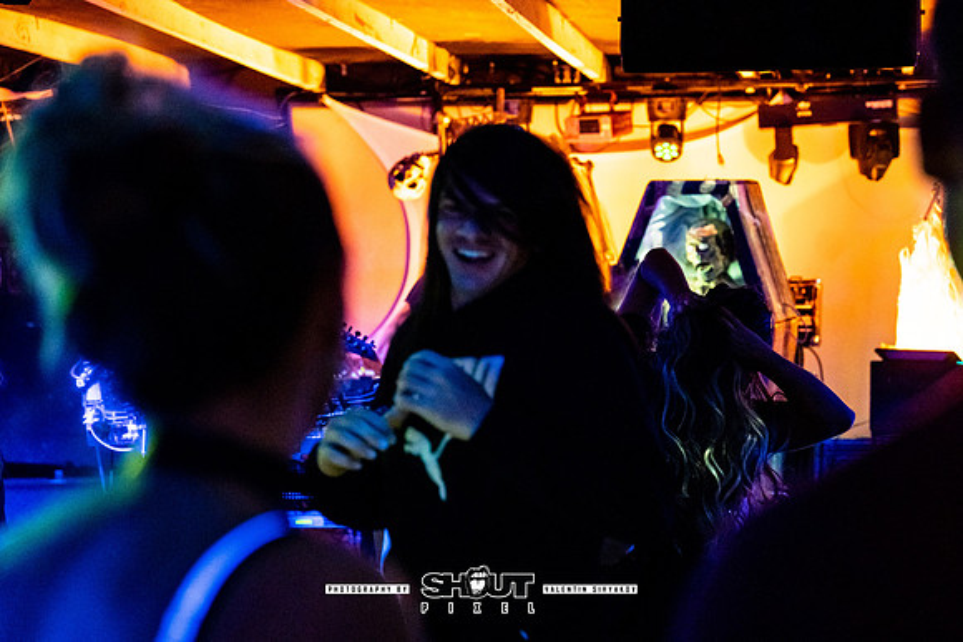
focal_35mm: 80
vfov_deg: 17.1
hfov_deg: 25.4
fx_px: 2135
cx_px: 539
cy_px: 294
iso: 3200
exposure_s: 1/200
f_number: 2.8
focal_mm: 70
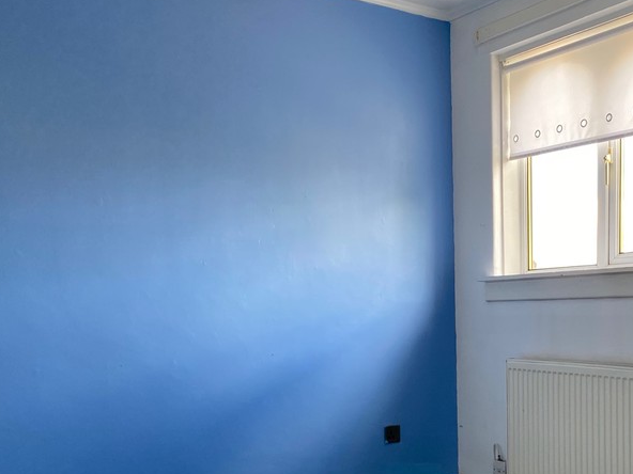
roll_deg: +2.5
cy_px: 368
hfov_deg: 40.7
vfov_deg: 31.5
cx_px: 489
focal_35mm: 45
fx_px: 823
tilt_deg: -3.2
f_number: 1.8
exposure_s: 1/121
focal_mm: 4.25
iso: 100
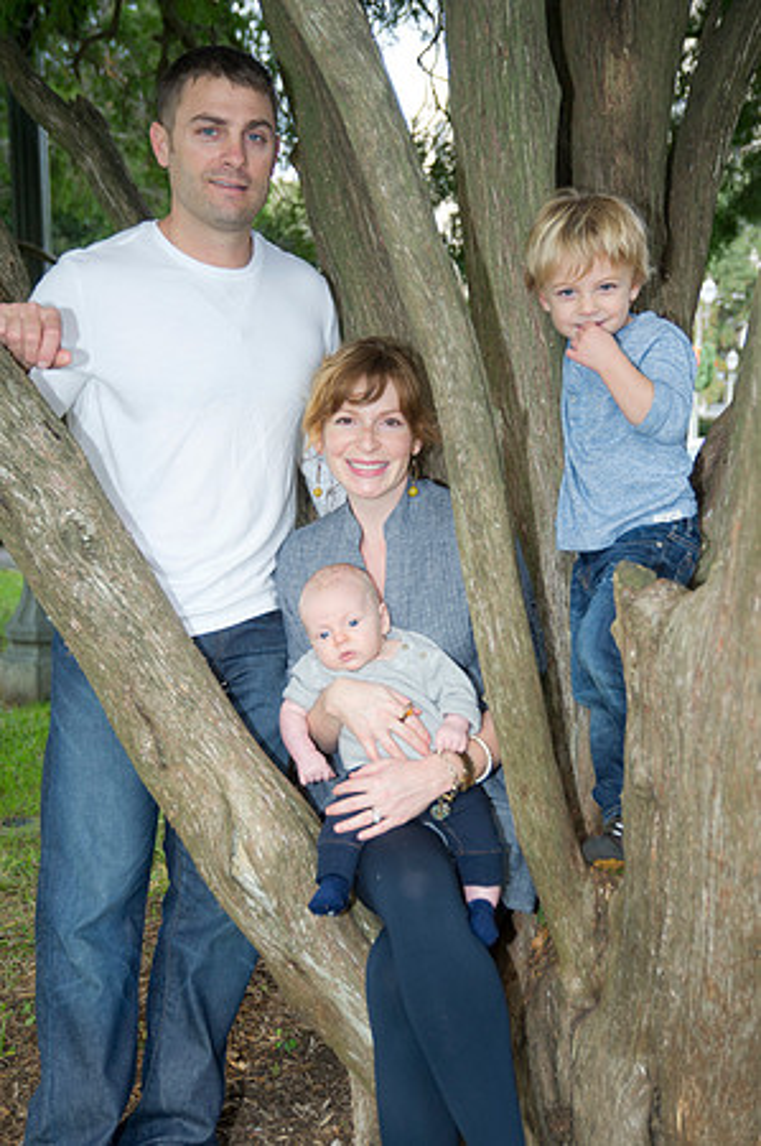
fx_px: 1525
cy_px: 573
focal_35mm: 48
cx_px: 380
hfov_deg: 28.0
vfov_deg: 41.2
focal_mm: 48
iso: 320
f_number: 4.5
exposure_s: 1/250
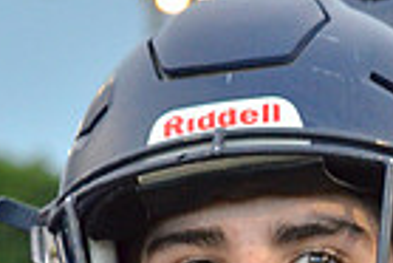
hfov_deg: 5.3
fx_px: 4218
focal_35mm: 386
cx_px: 226
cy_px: 812
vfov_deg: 3.5
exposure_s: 1/500
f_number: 4.5
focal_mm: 62
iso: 2800
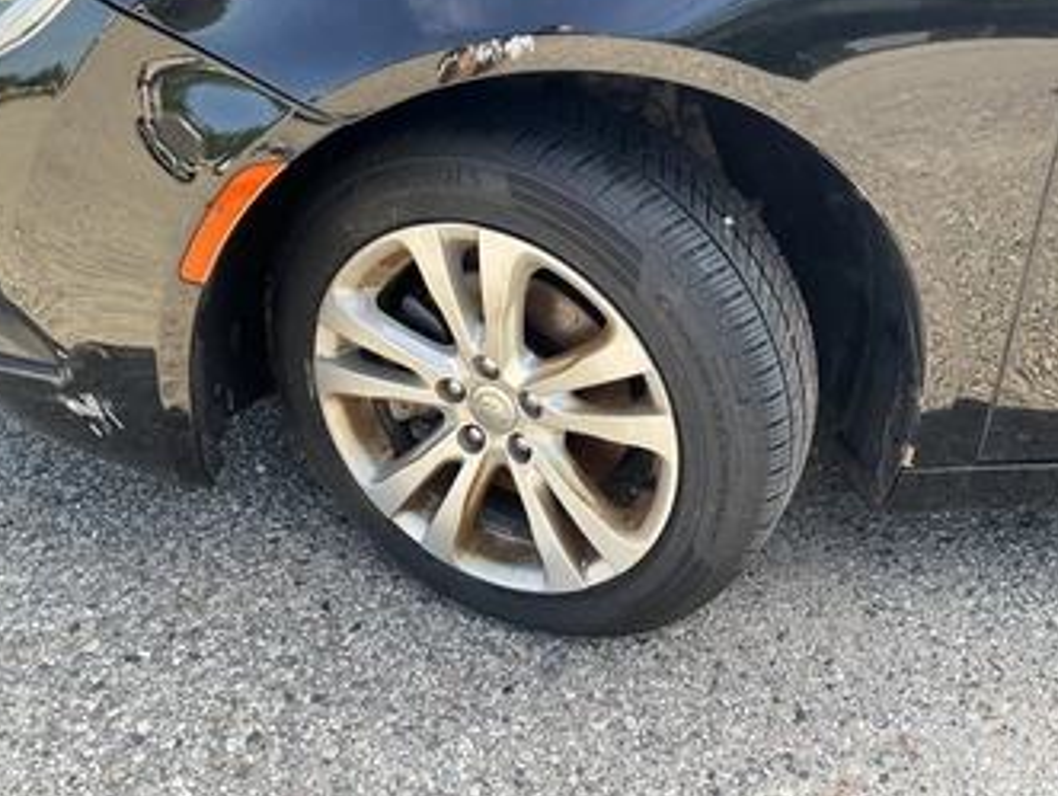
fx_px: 1071
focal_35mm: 35
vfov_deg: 40.6
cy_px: 326
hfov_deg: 52.6
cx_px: 537
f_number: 1.8
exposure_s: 1/188
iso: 20
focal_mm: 3
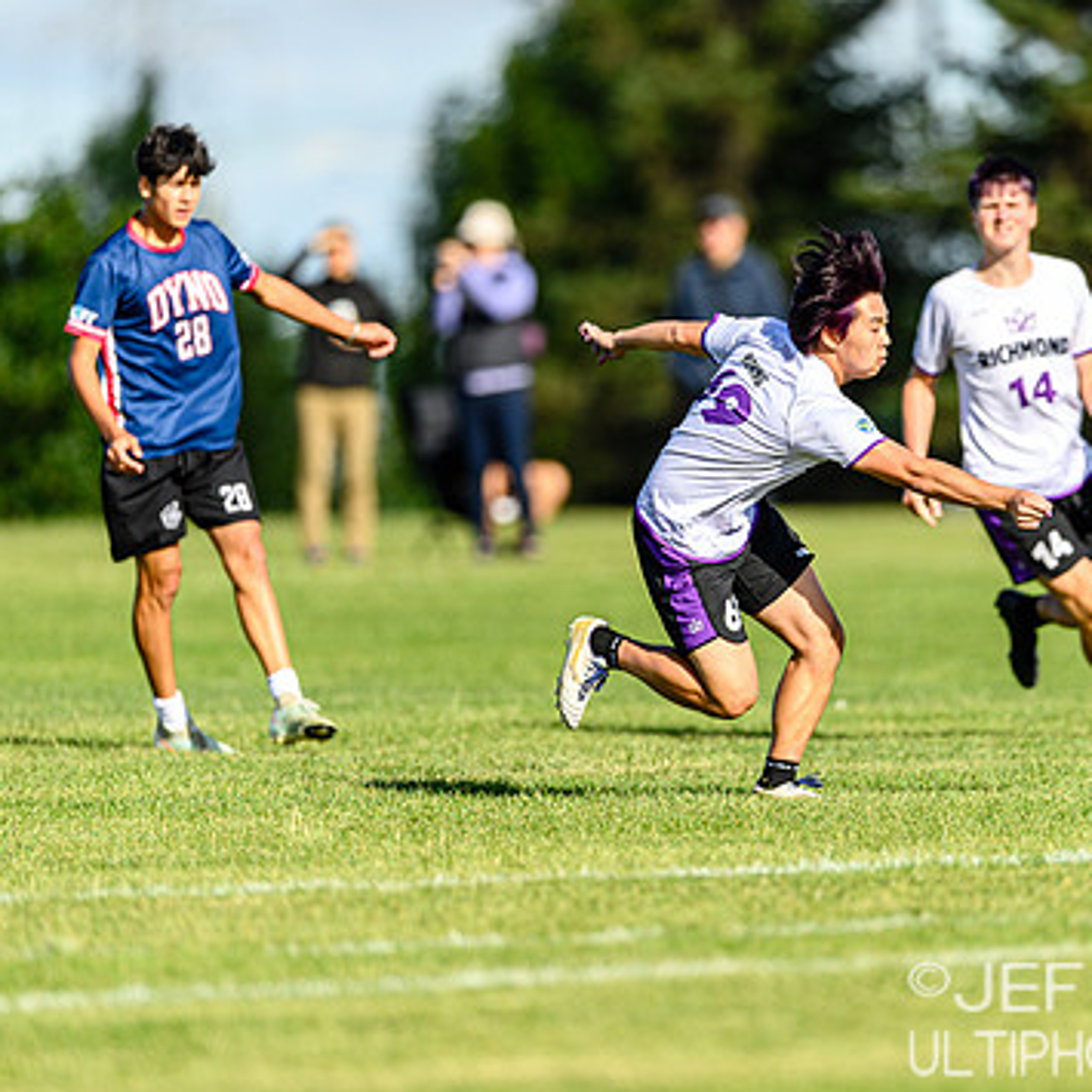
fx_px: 19844
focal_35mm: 556
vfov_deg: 3.2
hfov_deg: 3.2
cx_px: 704
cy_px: 518
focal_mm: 400
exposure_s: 1/1600
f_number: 3.2
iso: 100
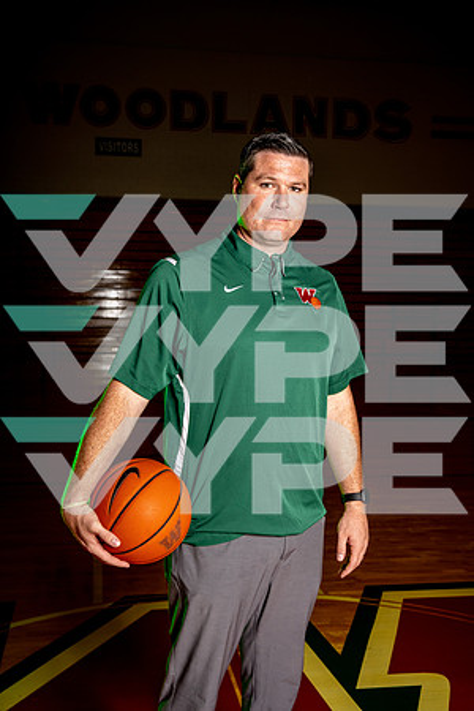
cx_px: 237
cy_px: 356
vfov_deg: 44.5
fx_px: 869
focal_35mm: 44
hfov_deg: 30.5
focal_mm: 44
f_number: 8
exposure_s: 1/250
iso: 200
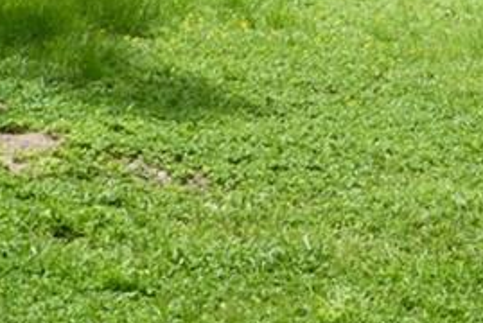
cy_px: -277
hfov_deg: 7.7
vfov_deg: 5.1
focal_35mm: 266
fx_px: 3573
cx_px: 402
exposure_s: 1/640
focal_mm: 12.7
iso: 125
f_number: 3.4
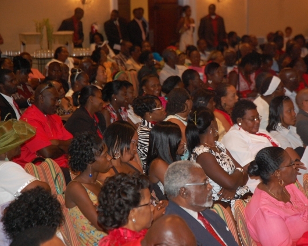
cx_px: 176
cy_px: 123
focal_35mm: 119
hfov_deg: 16.2
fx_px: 1085
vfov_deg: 13.0
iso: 1100
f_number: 4.5
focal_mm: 70
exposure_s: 1/60
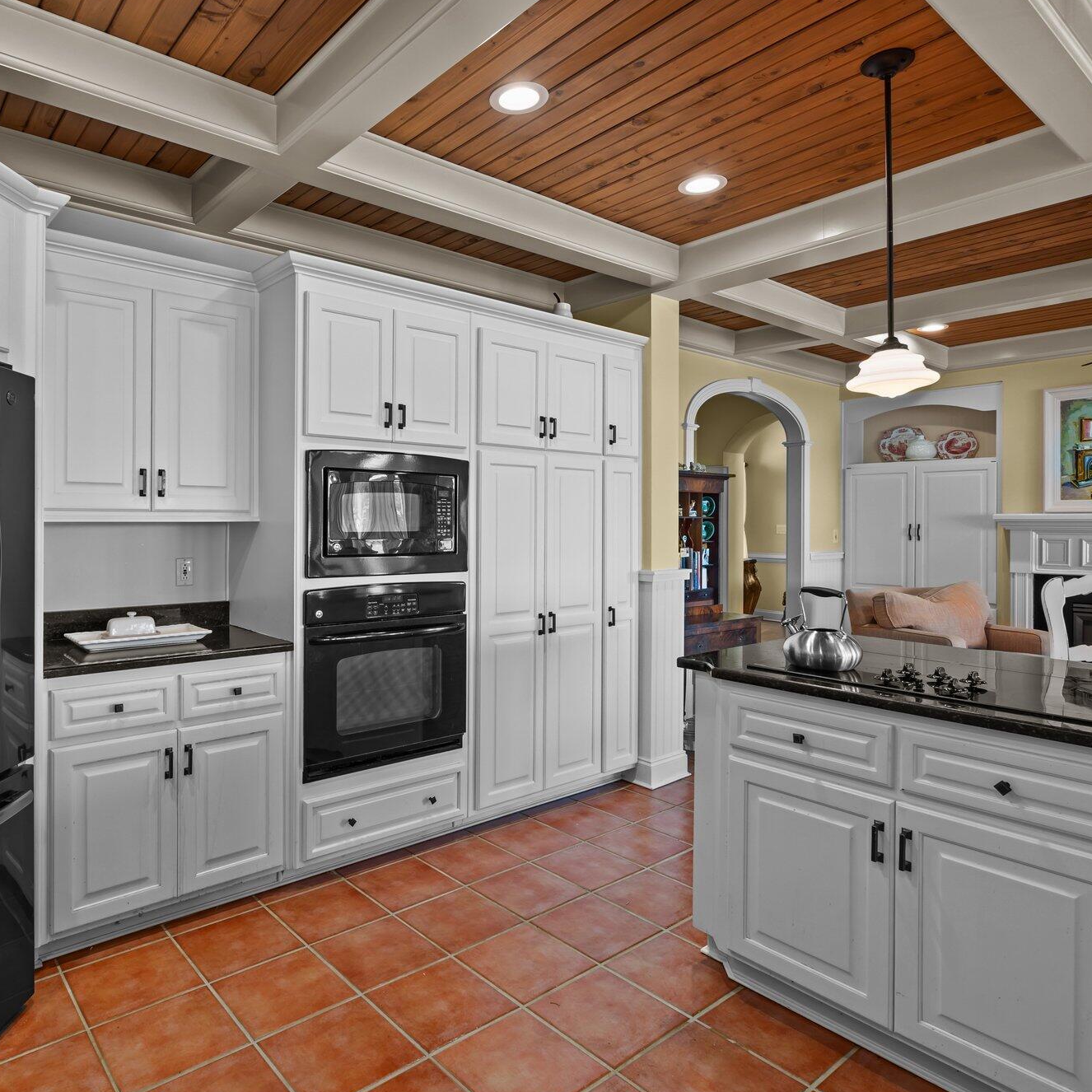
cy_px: 538
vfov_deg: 72.1
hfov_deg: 71.6
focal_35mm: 21
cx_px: 455
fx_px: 749
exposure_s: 1/2.5
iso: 400
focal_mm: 16
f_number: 8
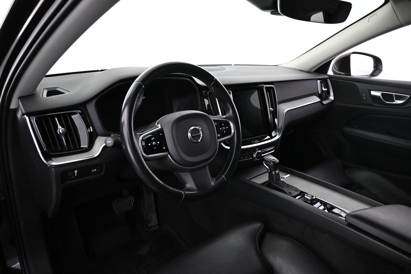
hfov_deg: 73.7
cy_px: 137
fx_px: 274
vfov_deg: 53.1
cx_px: 206
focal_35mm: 24
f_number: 3.5
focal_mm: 16
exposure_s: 1/20
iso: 1600
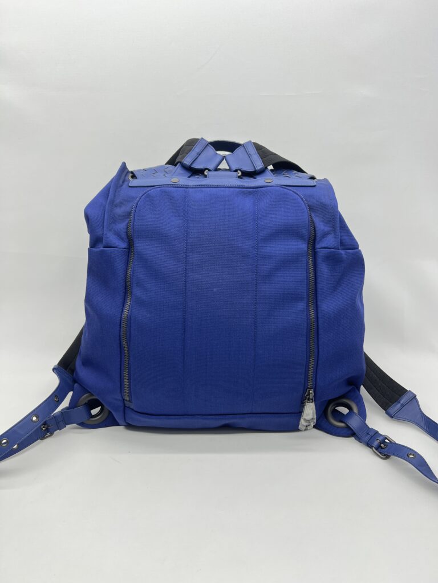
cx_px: 219
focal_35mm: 26
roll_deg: +0.0
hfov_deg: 53.1
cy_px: 292
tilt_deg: -18.6
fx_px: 439
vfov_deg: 67.3
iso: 64
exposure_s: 1/100
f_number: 1.5
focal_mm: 5.7
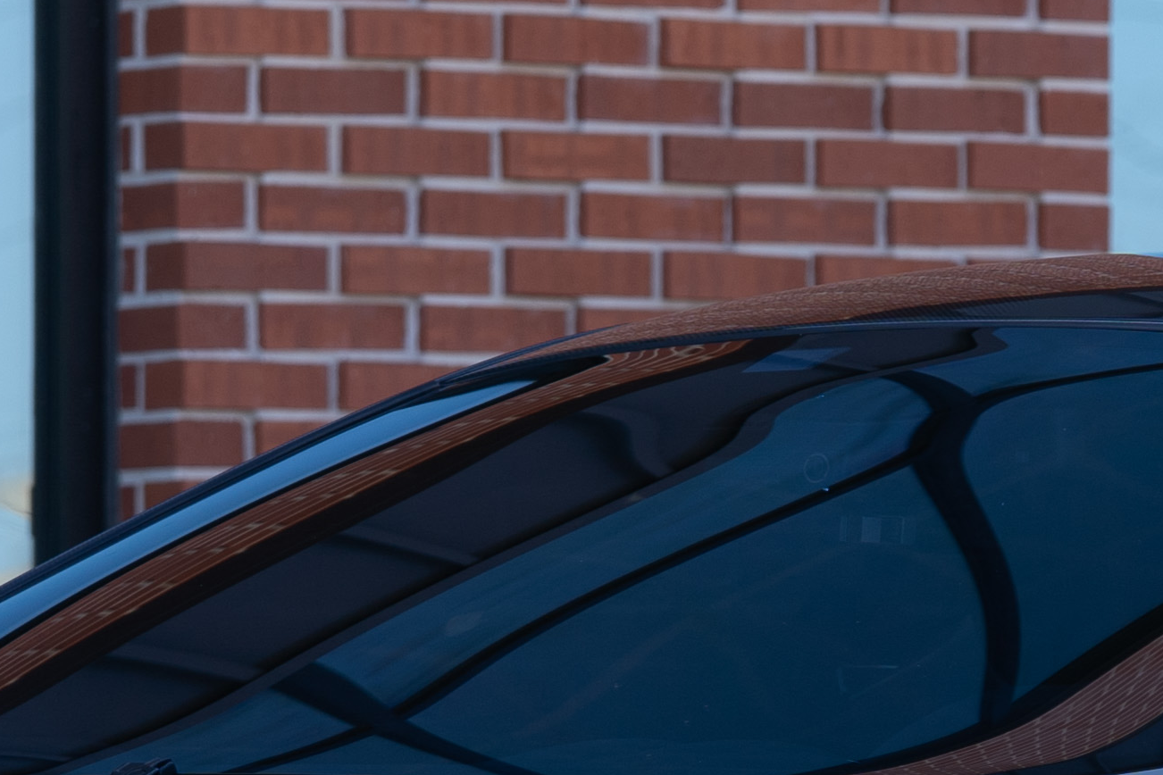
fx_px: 15182
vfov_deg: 2.9
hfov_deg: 4.4
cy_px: 755
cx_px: 910
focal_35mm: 470
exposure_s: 1/250
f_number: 4.5
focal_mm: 102
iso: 100
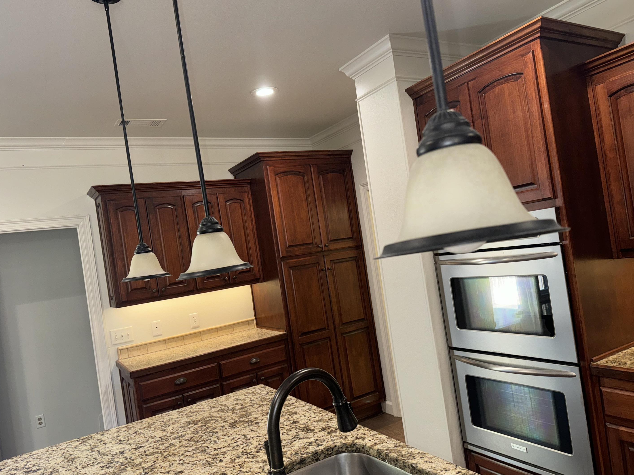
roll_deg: +8.5
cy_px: 247
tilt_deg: -0.5
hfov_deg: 67.3
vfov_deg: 53.0
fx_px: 476
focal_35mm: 26
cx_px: 315
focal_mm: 6.86
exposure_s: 1/33
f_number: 1.78
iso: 100
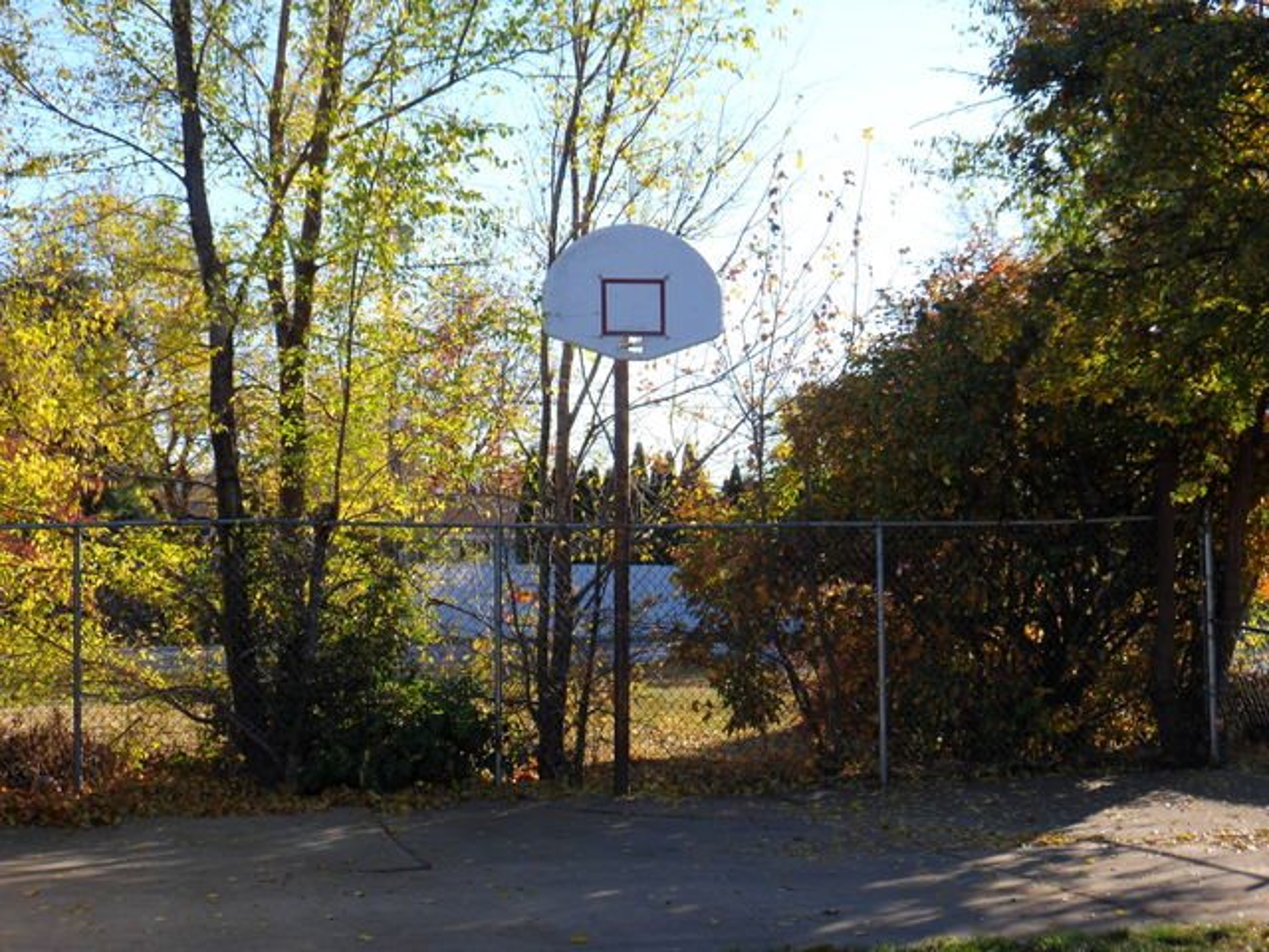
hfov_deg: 28.6
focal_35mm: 68
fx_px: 2493
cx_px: 634
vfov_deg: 21.6
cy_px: 476
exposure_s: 1/250
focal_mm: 10.6
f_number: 4.7
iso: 80
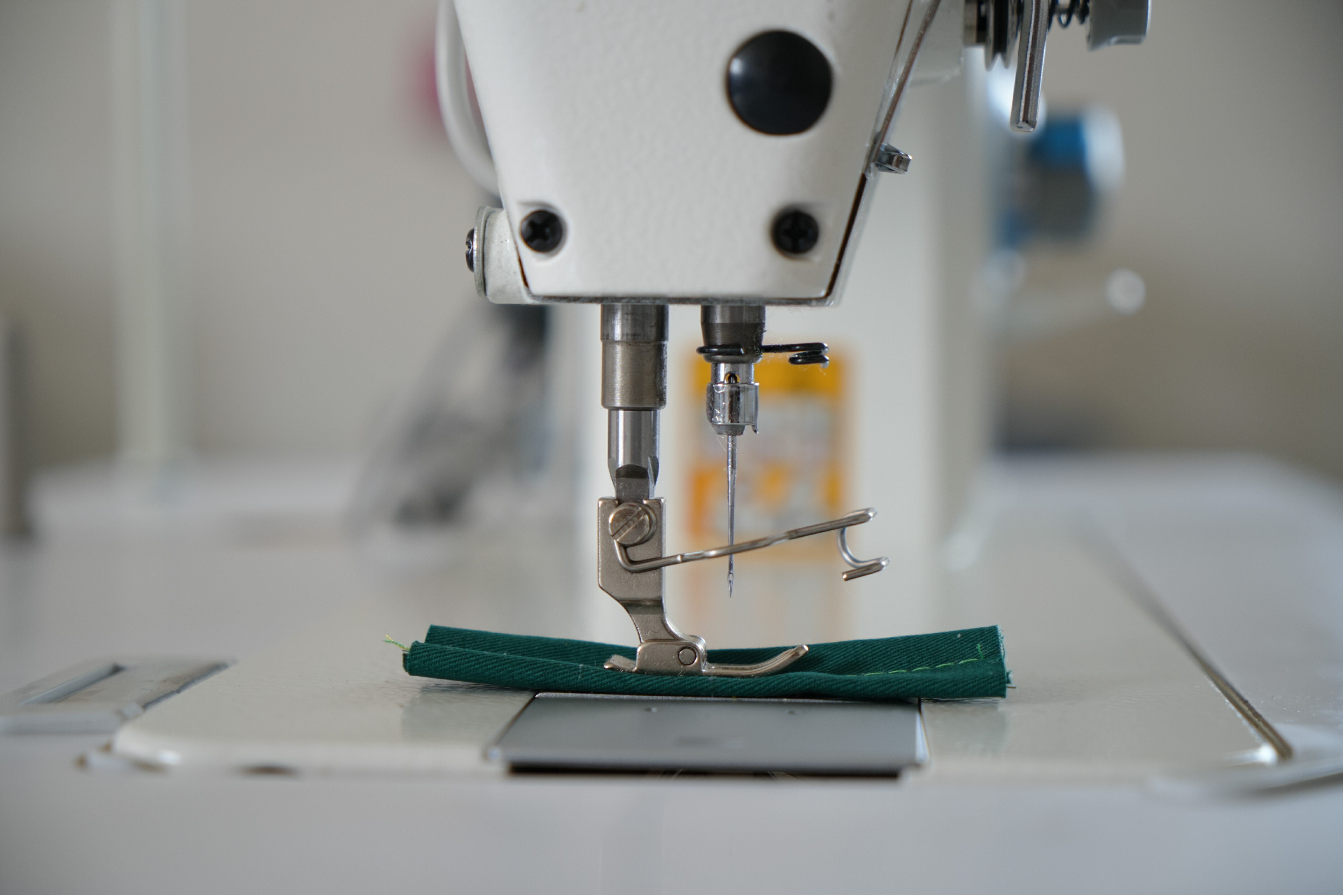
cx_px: 672
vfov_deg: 20.0
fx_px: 2537
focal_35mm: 68
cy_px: 448
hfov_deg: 29.7
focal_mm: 68
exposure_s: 1/50
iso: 320
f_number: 4
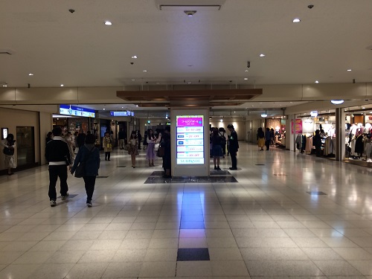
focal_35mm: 29
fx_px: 312
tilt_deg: -2.5
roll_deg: -0.9
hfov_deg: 61.7
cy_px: 140
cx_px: 186
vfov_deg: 48.2
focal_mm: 4.15
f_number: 2.2
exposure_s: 1/40
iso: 32
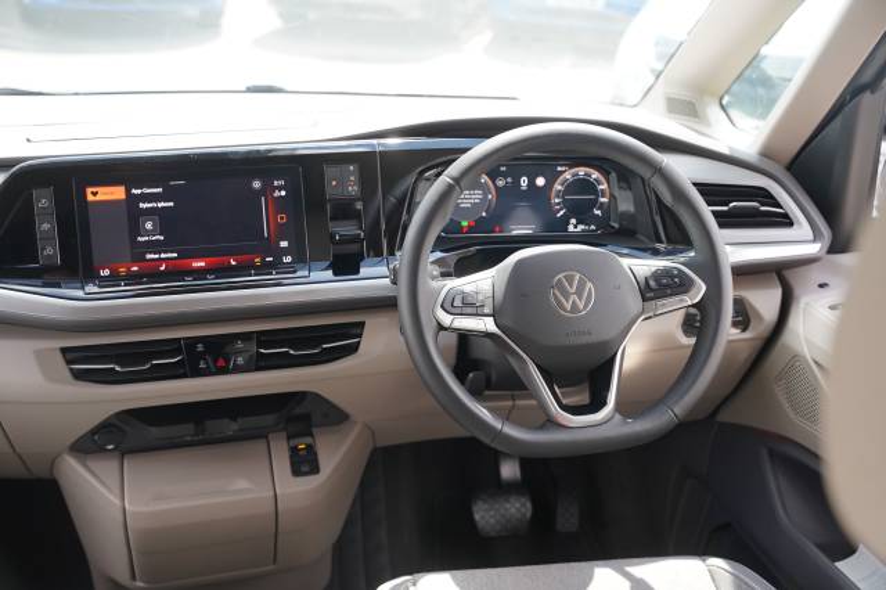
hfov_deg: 49.6
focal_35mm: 39
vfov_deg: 34.2
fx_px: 959
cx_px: 443
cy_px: 295
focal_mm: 39
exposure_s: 1/60
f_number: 4
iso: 250
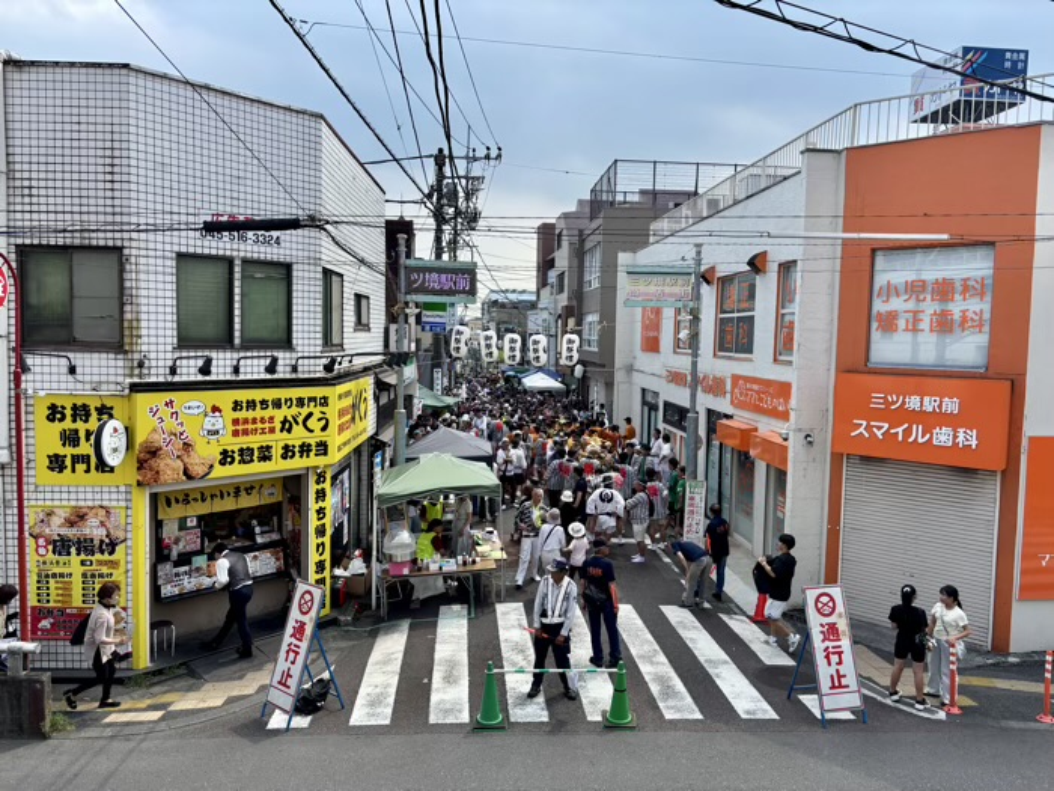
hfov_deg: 67.3
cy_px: 396
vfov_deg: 53.1
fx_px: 792
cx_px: 527
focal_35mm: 26
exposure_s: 1/2105
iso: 50
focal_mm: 5.96
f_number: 1.6
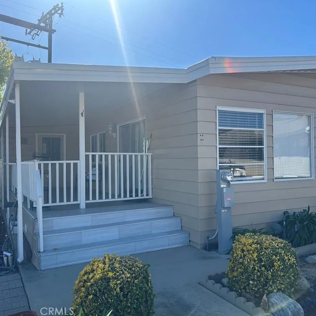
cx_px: 161
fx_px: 320
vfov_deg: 52.5
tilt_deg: +1.7
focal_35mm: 31
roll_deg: +0.7
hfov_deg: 52.5
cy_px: 157
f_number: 1.5
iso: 50
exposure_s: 1/2695
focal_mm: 5.7
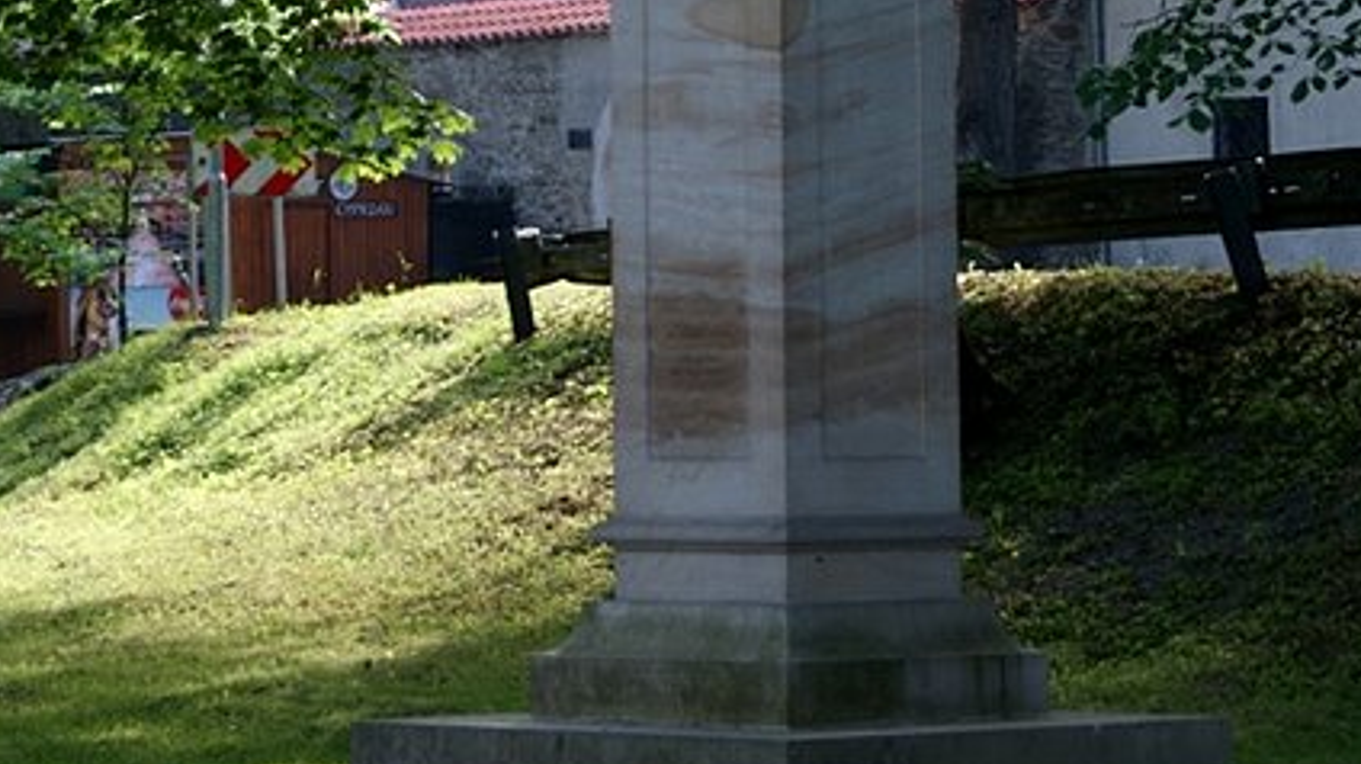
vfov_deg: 7.2
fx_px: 6024
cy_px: -157
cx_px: 751
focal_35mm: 167
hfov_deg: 12.9
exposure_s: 1/80
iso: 125
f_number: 5.6
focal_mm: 50
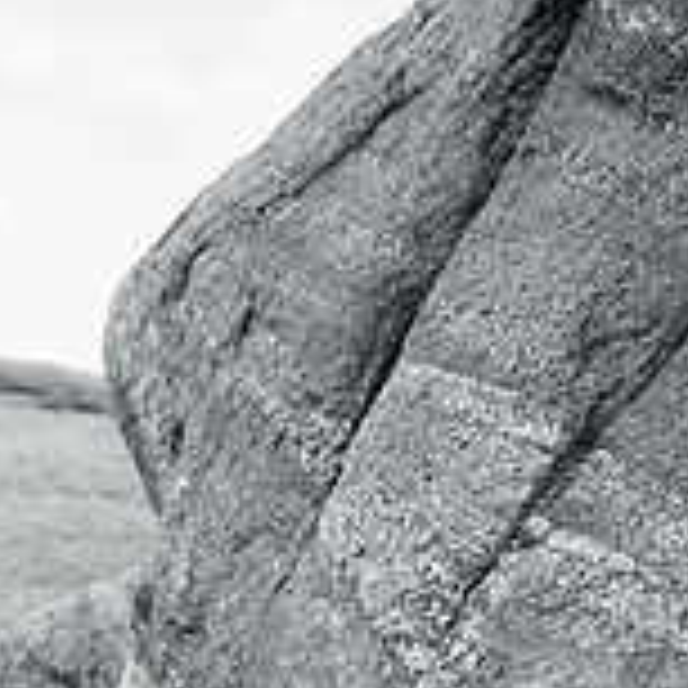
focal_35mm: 98
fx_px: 2204
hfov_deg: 16.0
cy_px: 670
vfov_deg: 17.4
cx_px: -405
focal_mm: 30.5
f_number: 4.5
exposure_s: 1/250
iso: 800
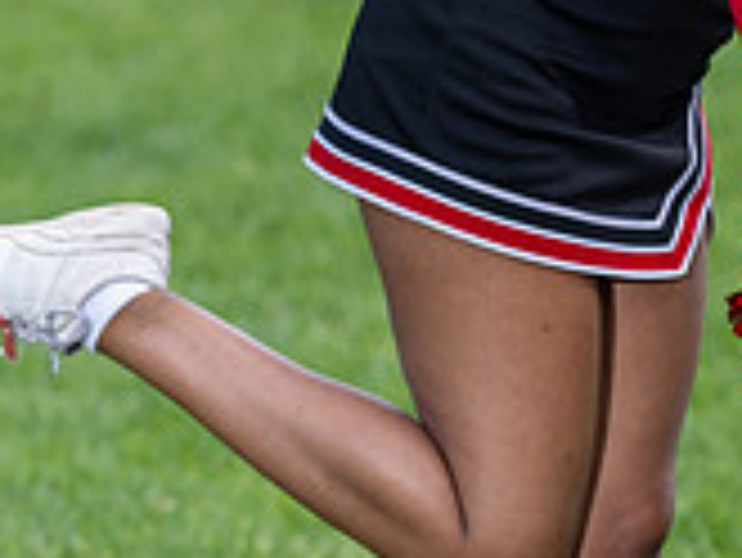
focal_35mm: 574
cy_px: 20
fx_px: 12313
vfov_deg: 2.6
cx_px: 1202
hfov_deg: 3.4
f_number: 4
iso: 50
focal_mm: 135
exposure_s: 1/250
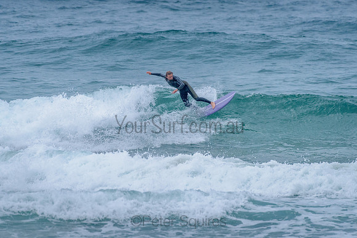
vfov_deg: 2.2
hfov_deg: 3.4
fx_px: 6078
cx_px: 179
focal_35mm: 613
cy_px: 92
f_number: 5.6
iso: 2000
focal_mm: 500
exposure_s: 1/2000
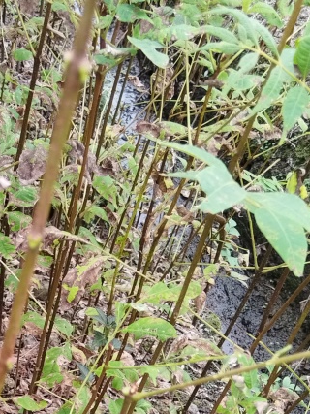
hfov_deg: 21.1
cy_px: 407
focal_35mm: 65
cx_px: -55
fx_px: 777
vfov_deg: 28.2
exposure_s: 1/100
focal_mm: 4.95
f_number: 1.9
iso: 245
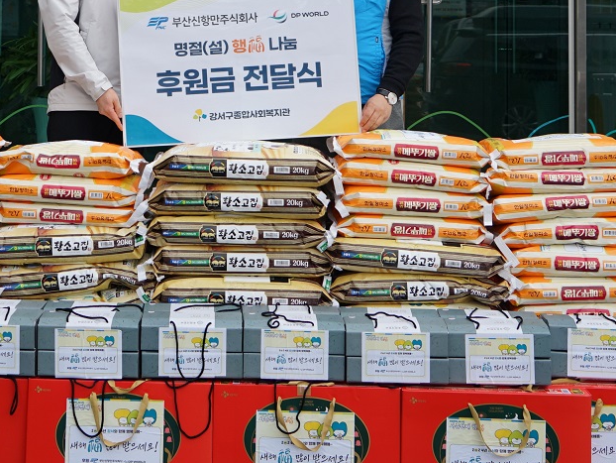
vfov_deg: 19.4
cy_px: -29
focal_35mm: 73
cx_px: 206
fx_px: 1300
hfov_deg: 26.5
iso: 125
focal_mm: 30
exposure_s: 1/160
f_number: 4
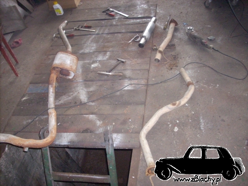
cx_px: 124
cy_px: 93
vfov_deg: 38.7
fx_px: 265
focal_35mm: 37
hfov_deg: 50.1
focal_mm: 6.2
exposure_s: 1/60
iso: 400
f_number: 2.8
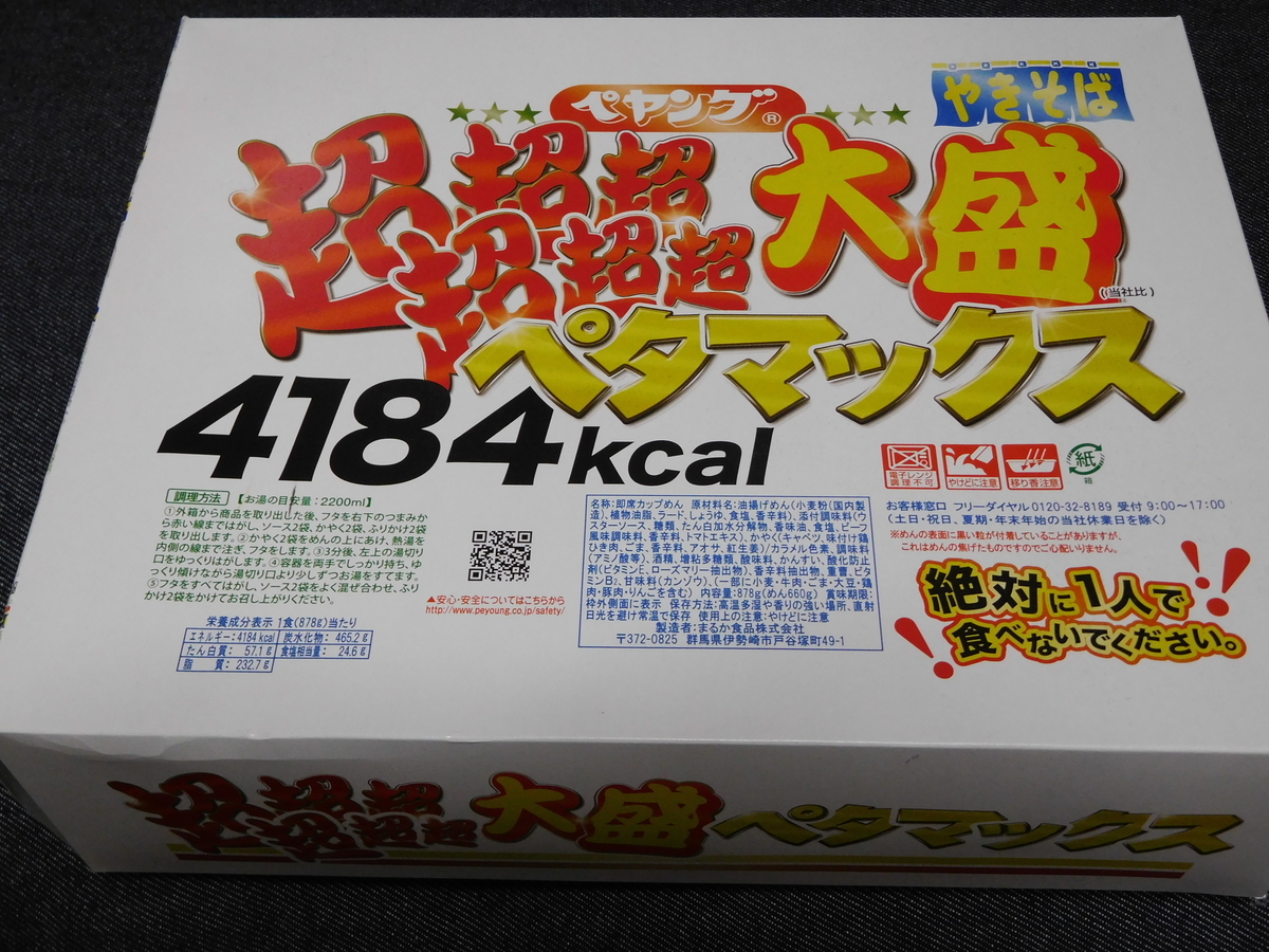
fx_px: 1466
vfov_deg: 36.0
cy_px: 476
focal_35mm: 40
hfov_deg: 46.8
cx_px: 634
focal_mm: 7.1
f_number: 3.9
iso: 400
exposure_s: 1/25
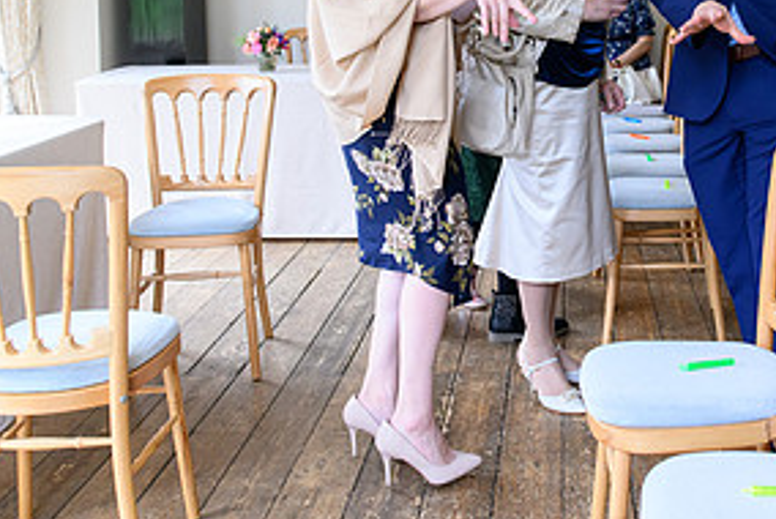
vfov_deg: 26.3
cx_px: 609
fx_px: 1057
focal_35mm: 49
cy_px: 10
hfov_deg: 38.9
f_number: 4
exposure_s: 1/800
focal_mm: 24
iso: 4000
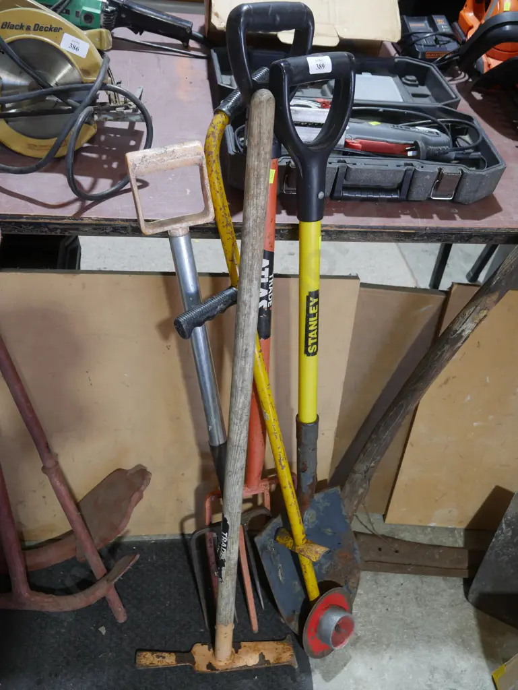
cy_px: 345
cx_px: 259
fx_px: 638
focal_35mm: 32
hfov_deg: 44.2
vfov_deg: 56.8
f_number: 3.6
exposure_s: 1/60
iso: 500
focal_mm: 16
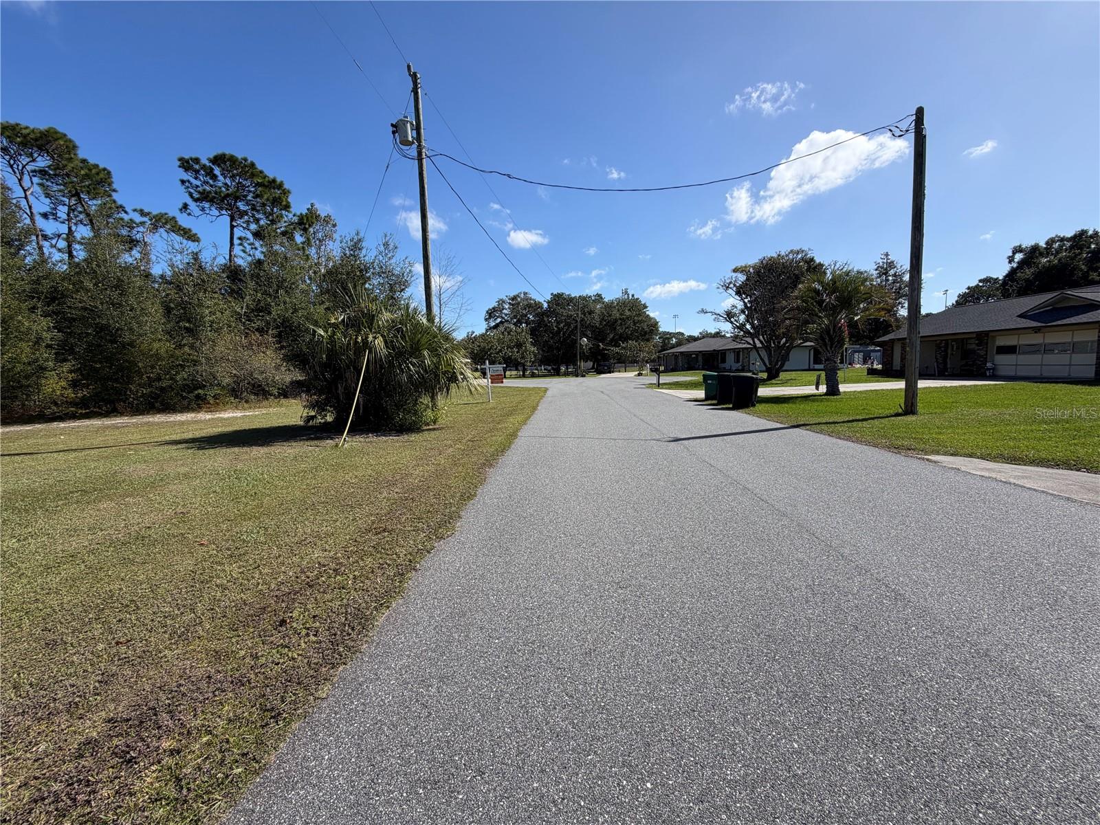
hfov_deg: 102.1
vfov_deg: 85.7
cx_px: 550
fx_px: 445
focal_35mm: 14
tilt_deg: -4.5
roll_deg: +1.9
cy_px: 412
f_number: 2.2
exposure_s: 1/914
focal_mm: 2.22
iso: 20
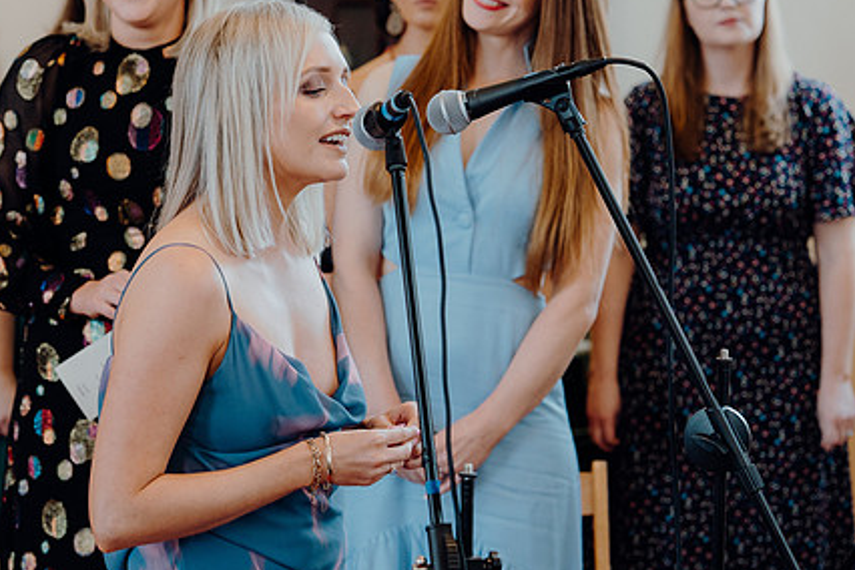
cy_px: 230
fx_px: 3396
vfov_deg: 9.6
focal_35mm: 143
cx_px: 440
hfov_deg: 14.3
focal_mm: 70
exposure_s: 1/200
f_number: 2.8
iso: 800
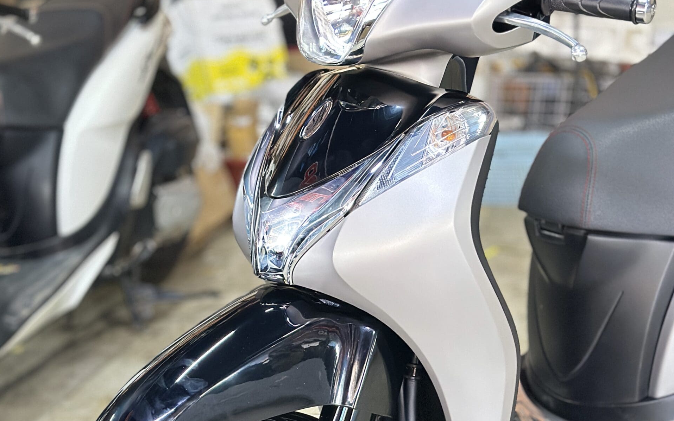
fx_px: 1249
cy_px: 335
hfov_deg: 30.2
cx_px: 337
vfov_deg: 19.0
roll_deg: +5.5
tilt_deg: -21.3
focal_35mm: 68
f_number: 1.78
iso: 800
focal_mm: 6.86
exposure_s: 1/25
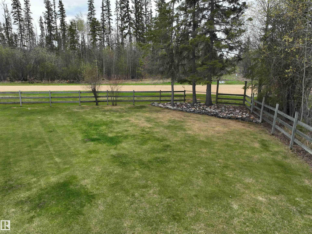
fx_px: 216
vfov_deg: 56.8
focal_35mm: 24
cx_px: 156
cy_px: 117
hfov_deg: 71.6
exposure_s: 1/1600
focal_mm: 12.29
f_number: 2.8
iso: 110
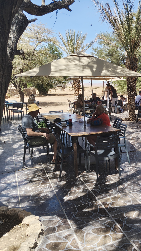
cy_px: 125
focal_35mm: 35
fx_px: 233
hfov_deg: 30.9
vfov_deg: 56.6
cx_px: 146
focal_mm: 5.56
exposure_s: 1/594
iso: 50
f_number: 1.88
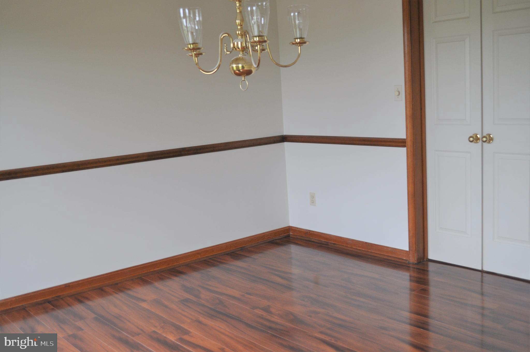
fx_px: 573
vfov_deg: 34.1
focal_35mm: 39
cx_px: 265
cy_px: 176
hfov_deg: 49.6
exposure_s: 1/100
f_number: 5
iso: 400
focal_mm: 26
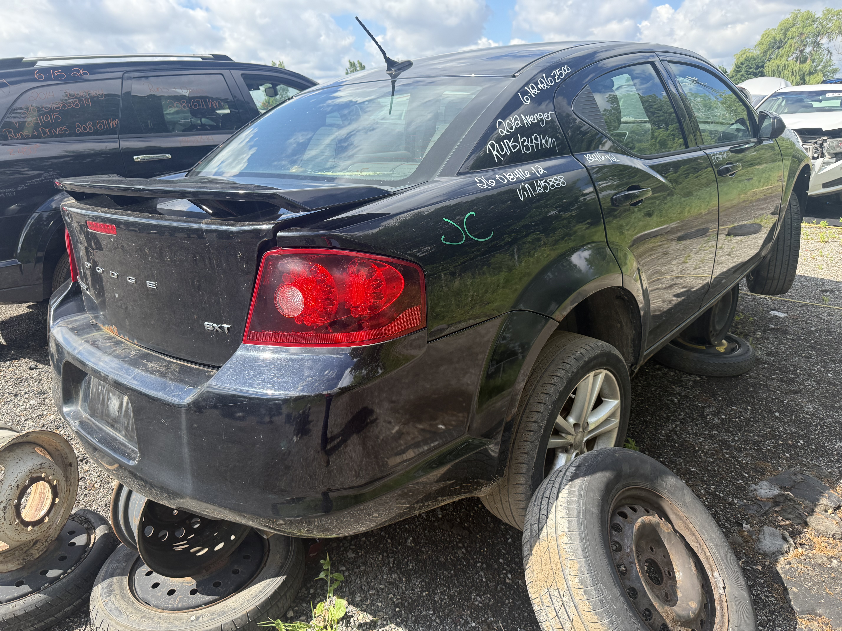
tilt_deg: -17.7
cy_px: 316
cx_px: 421
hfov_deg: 71.6
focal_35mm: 24
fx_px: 584
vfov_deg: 56.8
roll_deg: +2.6
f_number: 1.78
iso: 100
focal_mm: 6.76
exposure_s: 1/1653
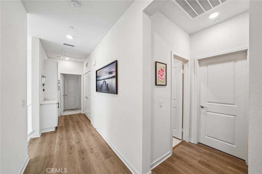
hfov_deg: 108.3
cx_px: 131
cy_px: 87
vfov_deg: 85.4
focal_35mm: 13
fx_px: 95
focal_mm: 13
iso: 400
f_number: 10
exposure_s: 1/13
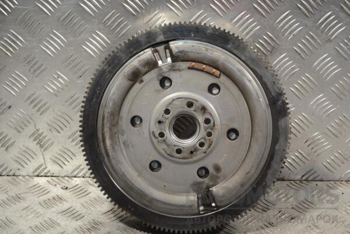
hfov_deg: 30.5
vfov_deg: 20.6
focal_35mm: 66
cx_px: 175
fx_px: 642
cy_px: 117
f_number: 5.3
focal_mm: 44
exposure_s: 1/30
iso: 220
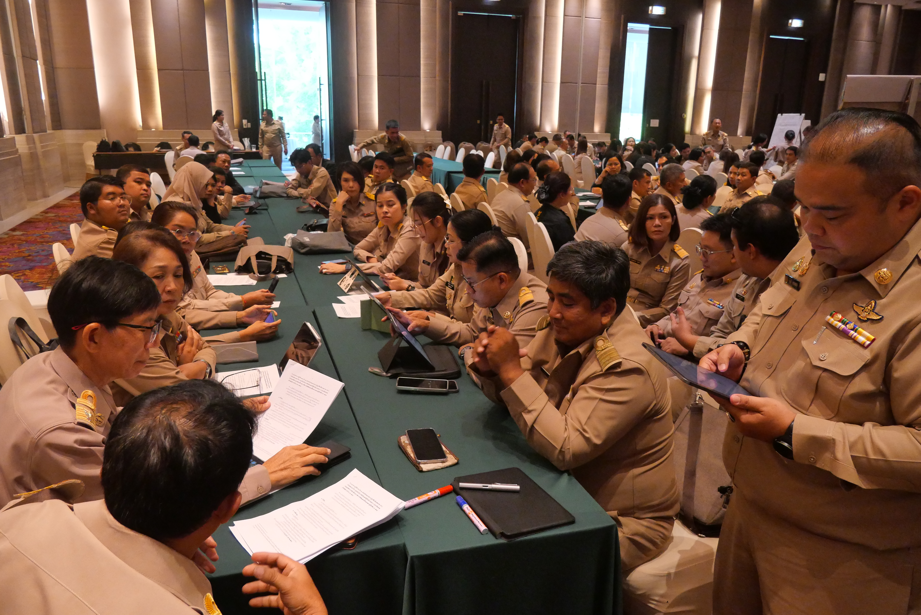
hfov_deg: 73.7
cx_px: 460
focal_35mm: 24
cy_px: 308
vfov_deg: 53.2
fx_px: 614
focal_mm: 12
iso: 3200
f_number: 4
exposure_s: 1/160
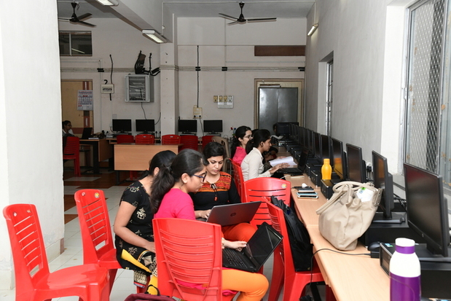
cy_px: 150
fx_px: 476
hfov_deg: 50.7
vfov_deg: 35.1
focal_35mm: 38
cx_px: 226
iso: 1600
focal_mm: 38
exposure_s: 1/200
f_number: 8
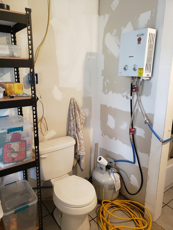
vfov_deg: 67.3
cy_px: 115
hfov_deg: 53.1
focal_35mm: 26
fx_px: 173
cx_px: 86
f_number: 1.5
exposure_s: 1/29
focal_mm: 4.3
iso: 250
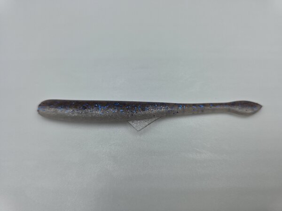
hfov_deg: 73.9
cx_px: 141
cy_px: 106
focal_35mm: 23
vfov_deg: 58.9
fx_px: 187
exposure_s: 1/3333
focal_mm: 6.3
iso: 80
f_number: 1.7
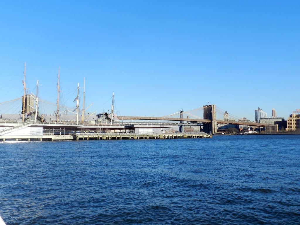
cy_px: 112
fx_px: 329
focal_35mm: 38
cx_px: 150
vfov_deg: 37.7
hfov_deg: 49.0
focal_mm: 6.7
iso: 160
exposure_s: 1/1000
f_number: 4
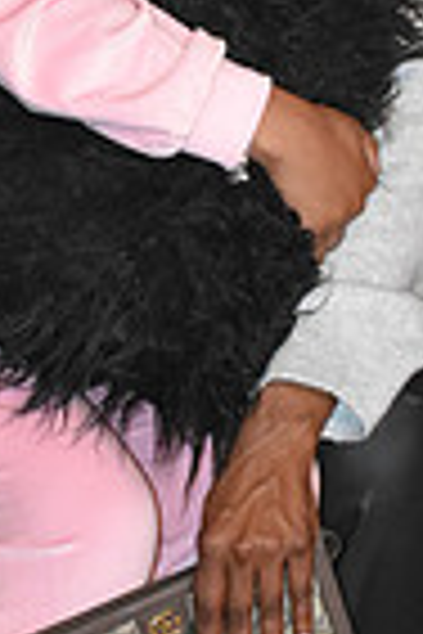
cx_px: 259
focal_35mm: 179
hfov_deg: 7.7
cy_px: -4
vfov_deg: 11.4
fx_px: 3156
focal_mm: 29
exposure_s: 1/60
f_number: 4.2
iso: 4500
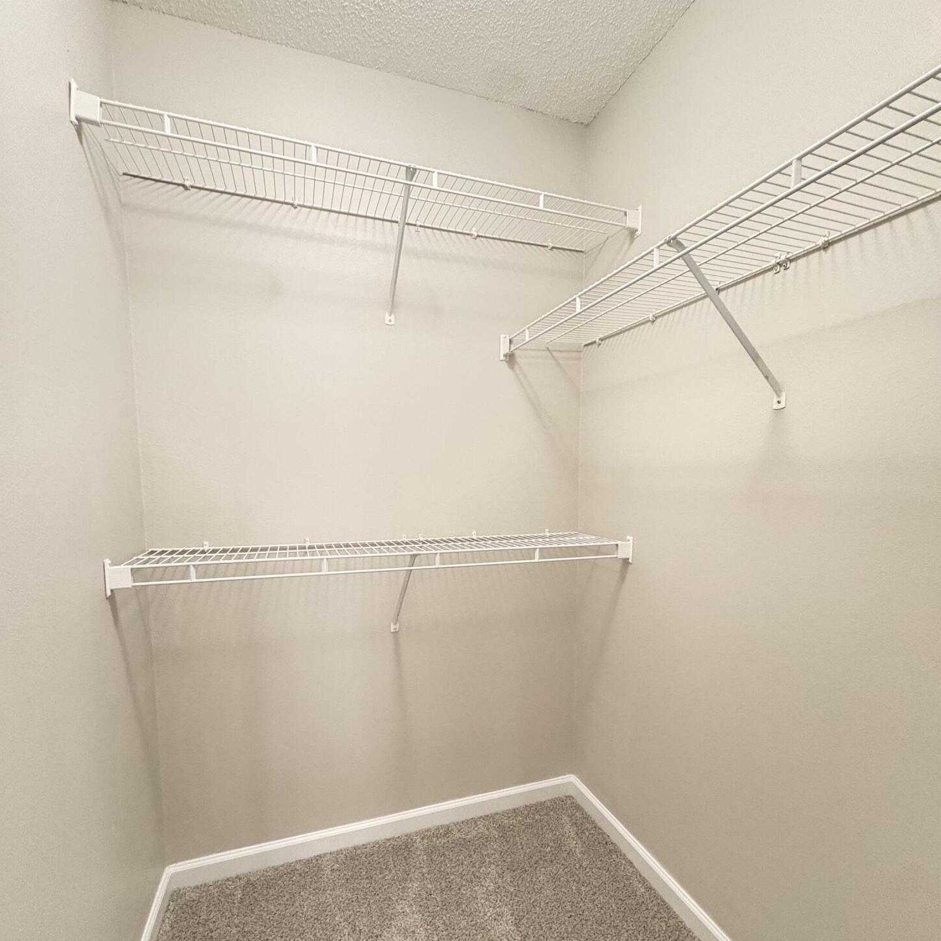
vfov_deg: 83.6
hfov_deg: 84.0
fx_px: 523
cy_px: 531
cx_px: 481
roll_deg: +0.3
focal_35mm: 17
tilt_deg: -5.0
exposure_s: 1/40
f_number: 2.2
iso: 640
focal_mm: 2.22
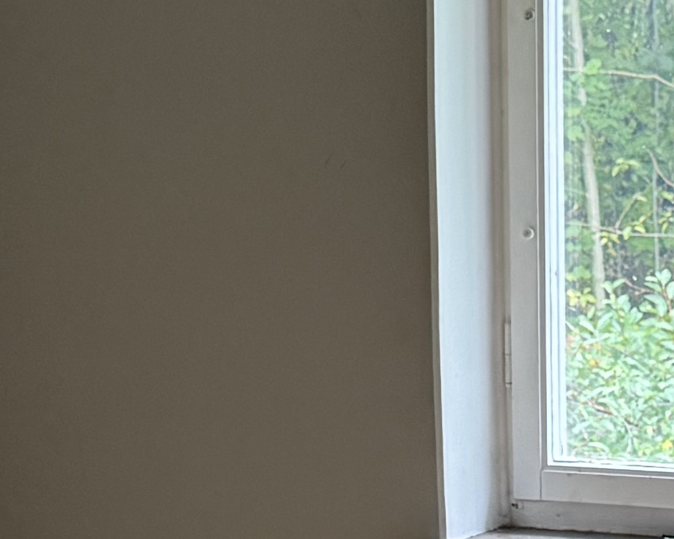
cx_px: 92
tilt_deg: -8.1
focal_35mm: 132
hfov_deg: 14.5
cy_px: 444
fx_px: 2633
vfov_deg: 11.6
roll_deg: +1.9
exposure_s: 1/121
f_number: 1.78
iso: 200
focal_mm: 6.76
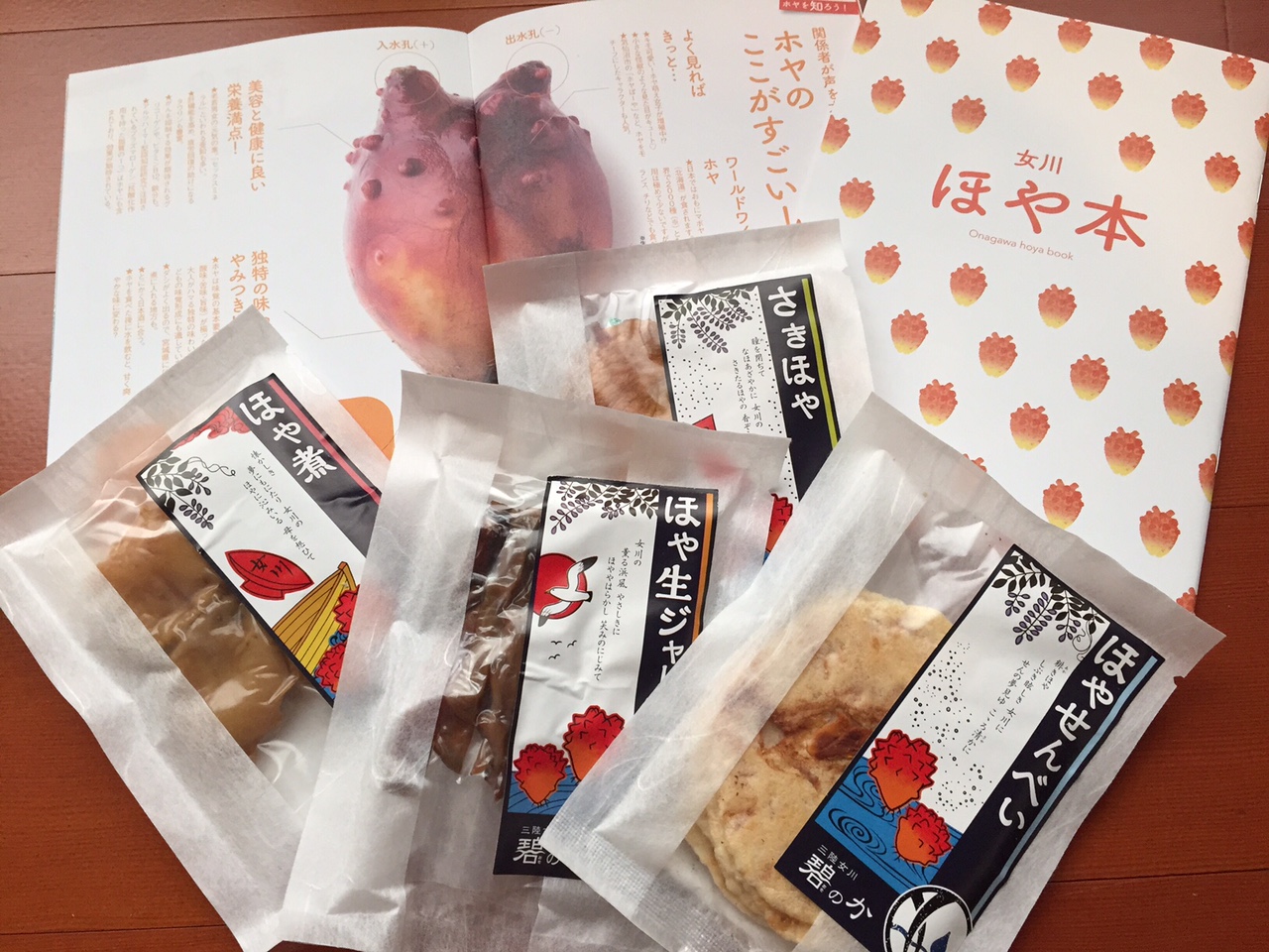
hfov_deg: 61.7
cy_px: 476
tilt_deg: -70.7
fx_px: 1063
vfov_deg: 48.2
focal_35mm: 29
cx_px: 634
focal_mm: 4.15
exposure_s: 1/30
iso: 50
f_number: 2.2
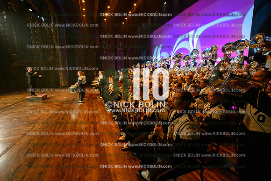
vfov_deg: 81.2
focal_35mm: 14
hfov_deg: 104.2
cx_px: 136
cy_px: 90
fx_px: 105
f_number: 5
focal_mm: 14
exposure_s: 1/160
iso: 8000
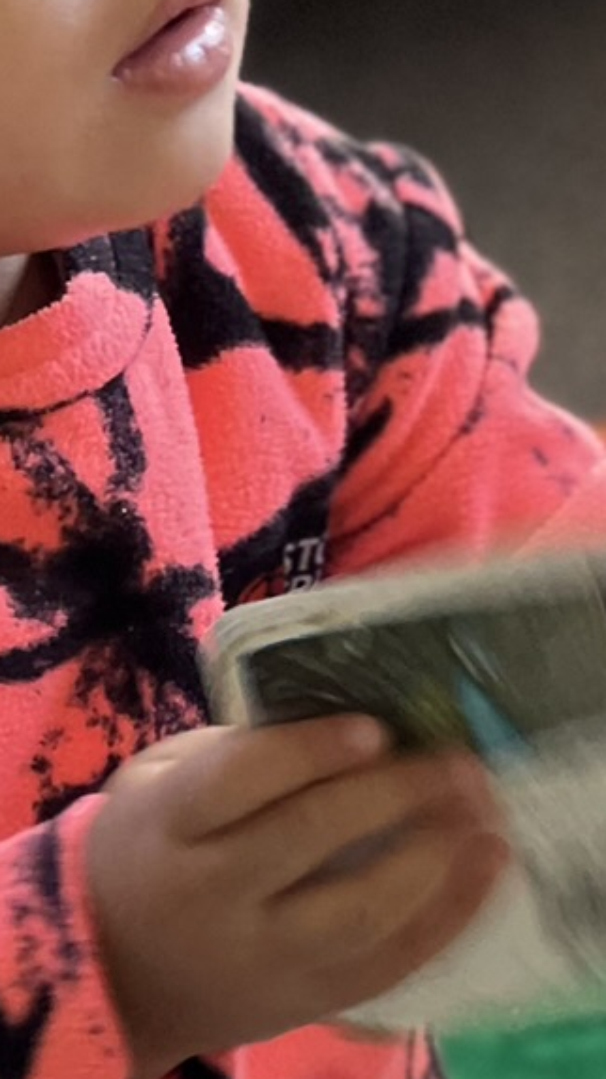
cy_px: 623
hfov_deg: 4.0
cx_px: 224
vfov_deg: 7.2
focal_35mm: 300
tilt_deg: -23.0
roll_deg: +0.7
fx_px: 8576
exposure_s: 1/40
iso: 200
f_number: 2.8
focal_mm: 9
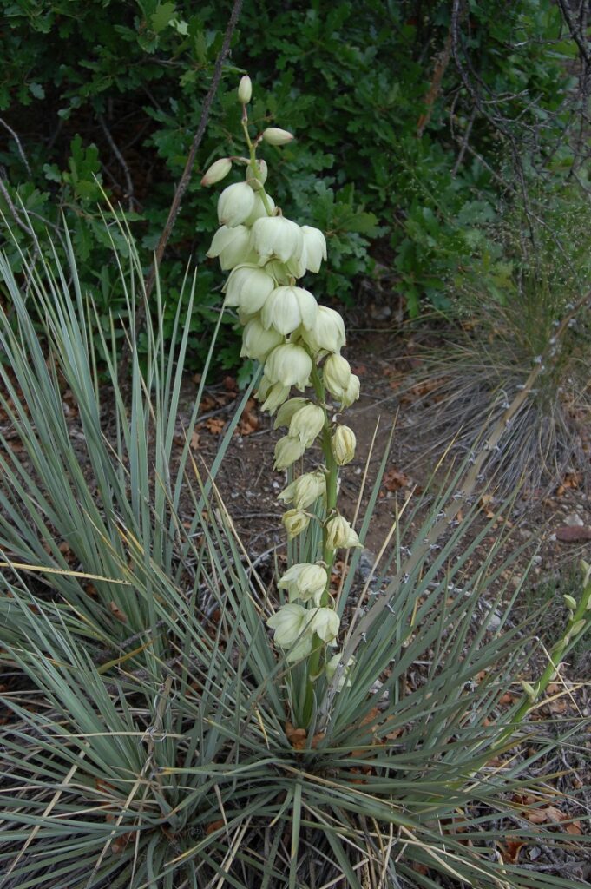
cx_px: 296
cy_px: 444
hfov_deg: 31.8
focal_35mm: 42
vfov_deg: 46.4
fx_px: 1036
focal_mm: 28
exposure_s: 1/500
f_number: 4.5
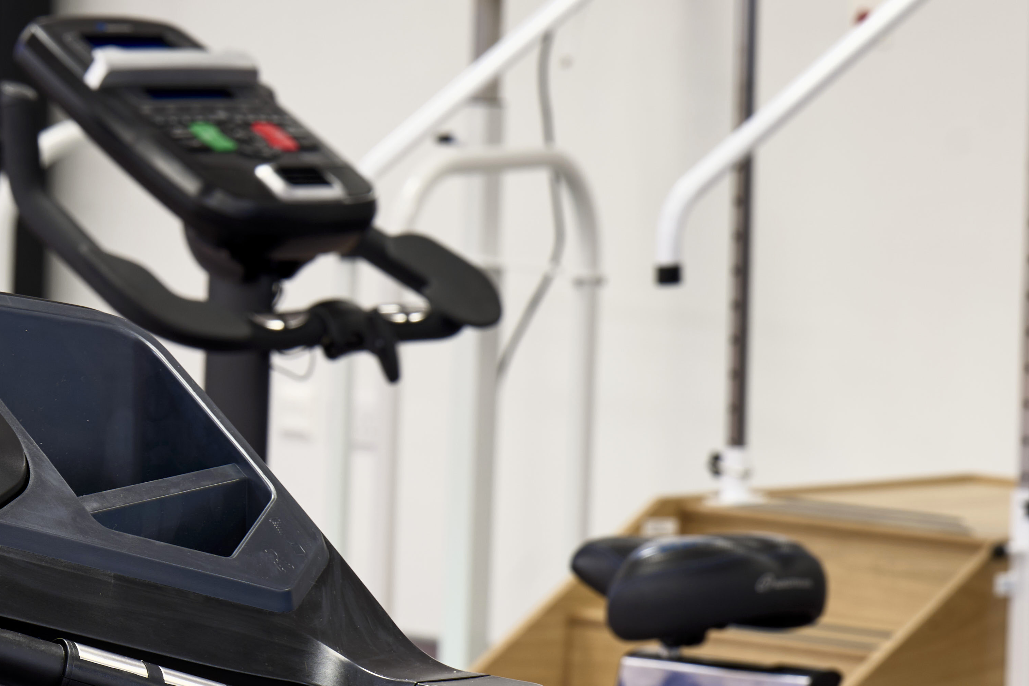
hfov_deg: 8.2
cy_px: 398
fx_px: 7146
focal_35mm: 250
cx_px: -2
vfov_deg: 5.5
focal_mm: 93
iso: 64
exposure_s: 1/3
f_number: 8
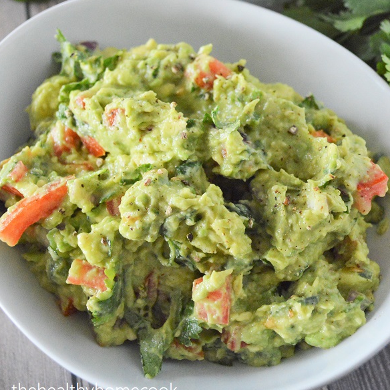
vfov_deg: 28.8
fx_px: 752
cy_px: 116
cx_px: 196
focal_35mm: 59
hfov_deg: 29.1
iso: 3200
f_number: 4.5
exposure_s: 1/500
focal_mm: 30
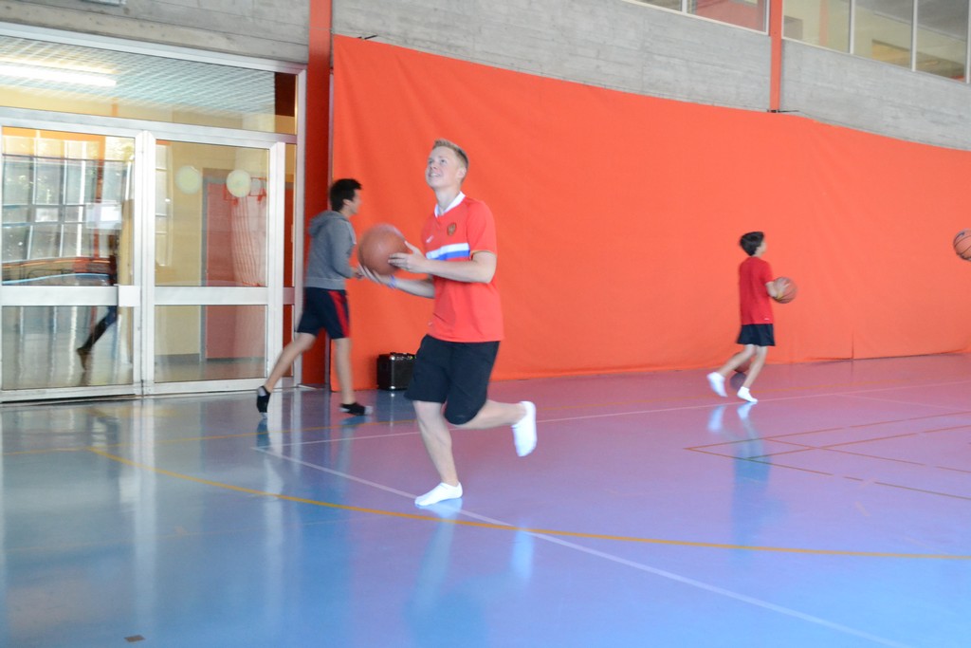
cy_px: 324
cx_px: 486
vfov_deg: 34.2
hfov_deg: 49.5
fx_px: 1052
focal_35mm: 39
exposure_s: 1/80
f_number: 4.5
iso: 3200
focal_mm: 26
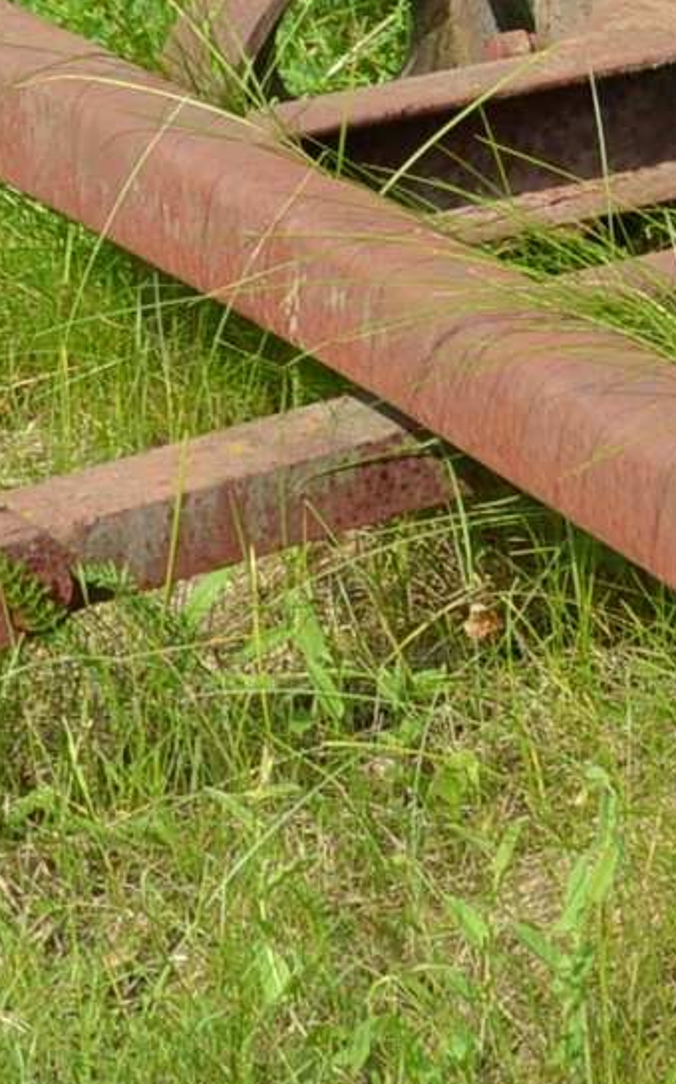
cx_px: 1547
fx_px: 5726
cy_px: -318
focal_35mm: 194
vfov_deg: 10.6
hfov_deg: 6.5
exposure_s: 1/160
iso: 100
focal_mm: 30
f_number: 6.3
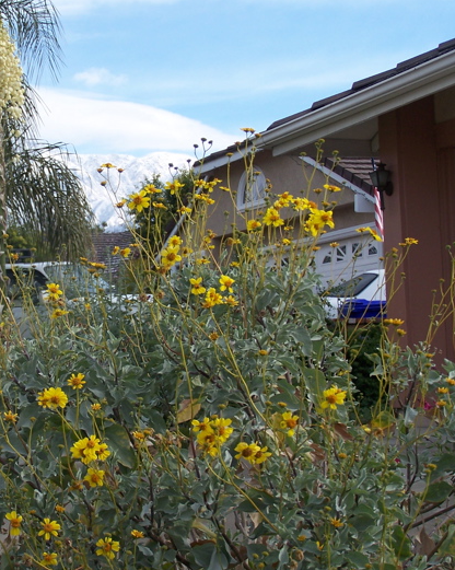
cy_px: 285
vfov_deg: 22.8
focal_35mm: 84
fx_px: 1416
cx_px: 88
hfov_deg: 18.1
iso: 80
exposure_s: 1/750
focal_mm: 10.7
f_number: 3.2
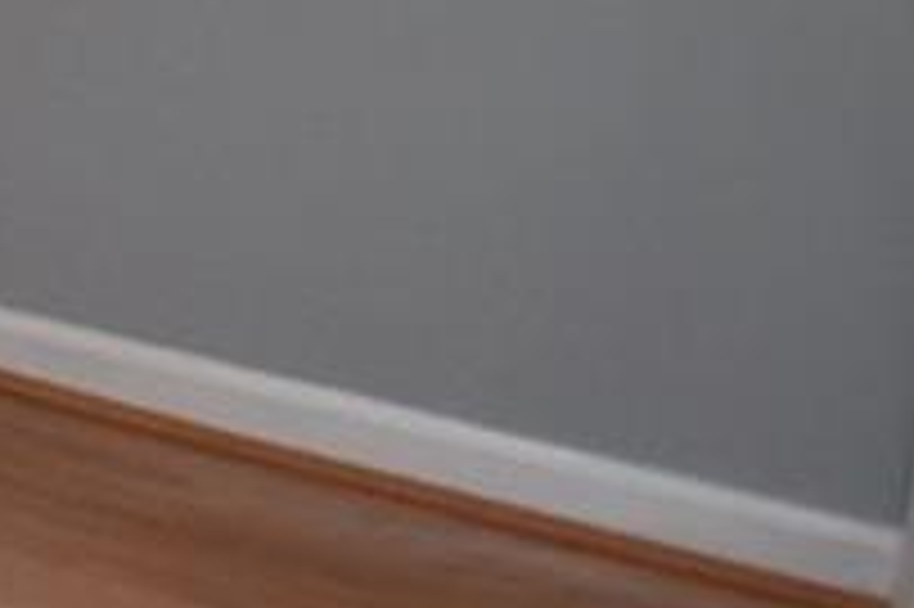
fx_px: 2816
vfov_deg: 11.2
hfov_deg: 11.5
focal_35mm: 111
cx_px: -1760
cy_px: -594
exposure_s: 1/60
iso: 450
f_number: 4
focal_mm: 10
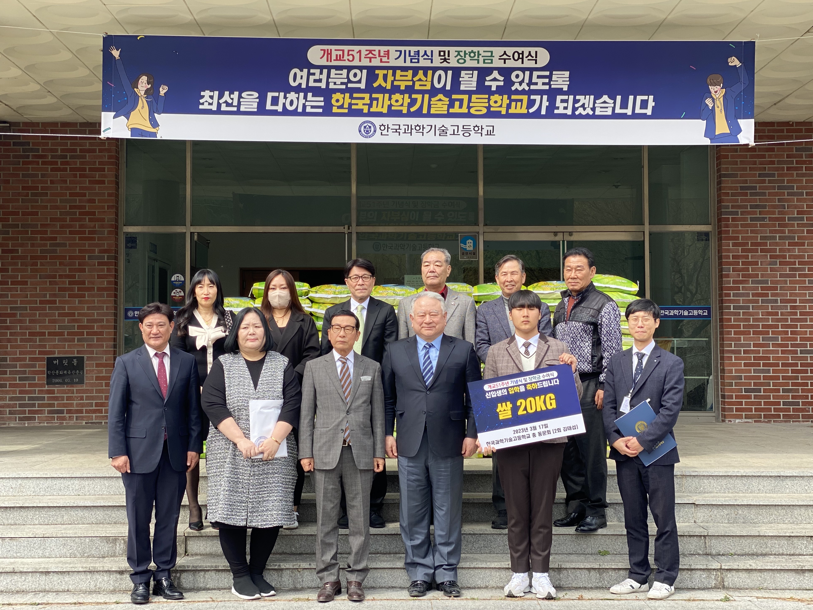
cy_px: 300
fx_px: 1268
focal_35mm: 54
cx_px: 394
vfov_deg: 27.0
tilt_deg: +3.7
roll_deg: -0.2
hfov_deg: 35.5
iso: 20
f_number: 2
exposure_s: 1/413
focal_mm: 6
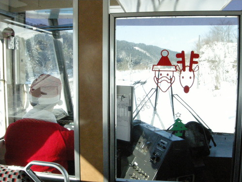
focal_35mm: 35
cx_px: 121
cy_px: 91
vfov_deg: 40.7
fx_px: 245
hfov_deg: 52.6
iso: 800
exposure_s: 1/548
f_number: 7.6
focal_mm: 7.5
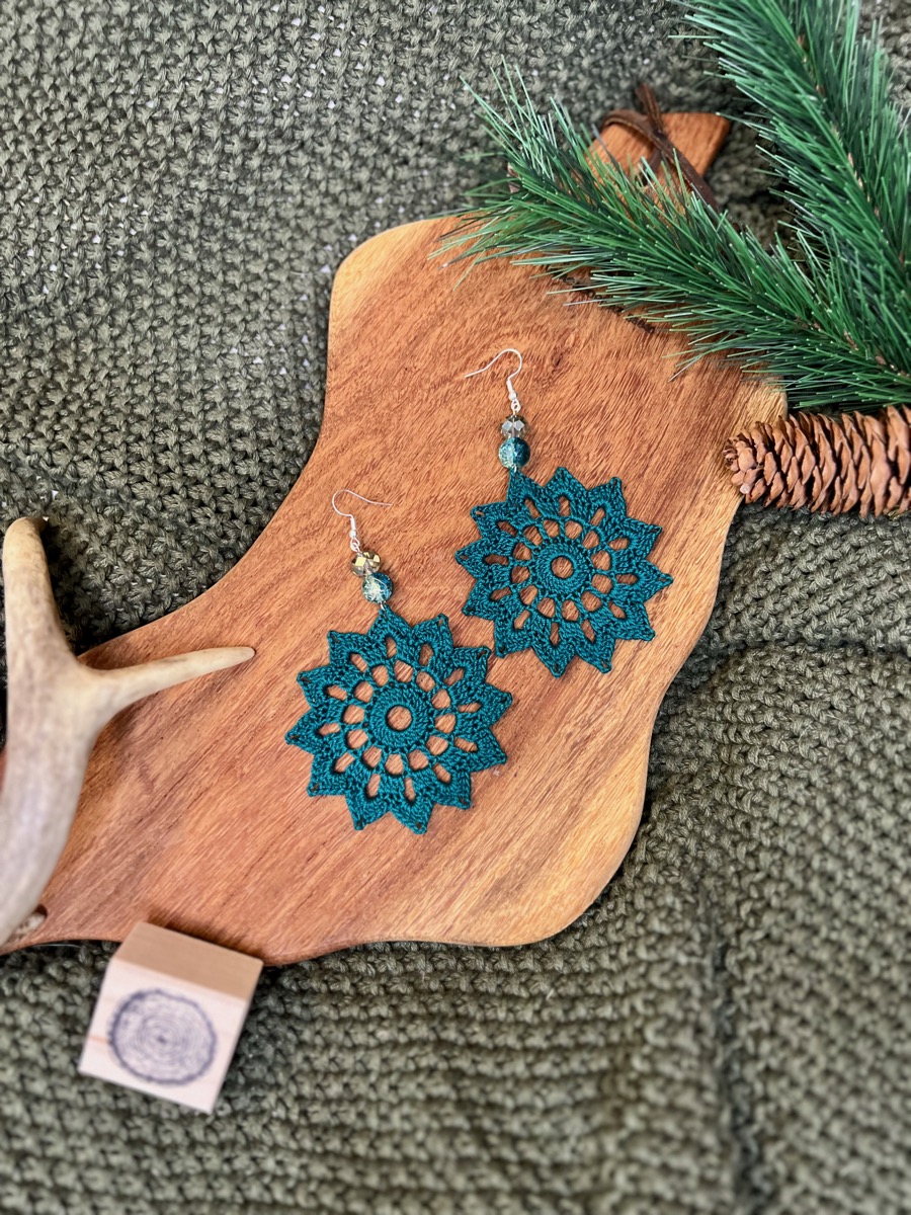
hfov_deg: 53.1
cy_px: 608
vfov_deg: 67.3
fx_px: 912
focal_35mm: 26
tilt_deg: -76.3
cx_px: 456
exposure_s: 1/40
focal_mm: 5.7
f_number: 1.5
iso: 400
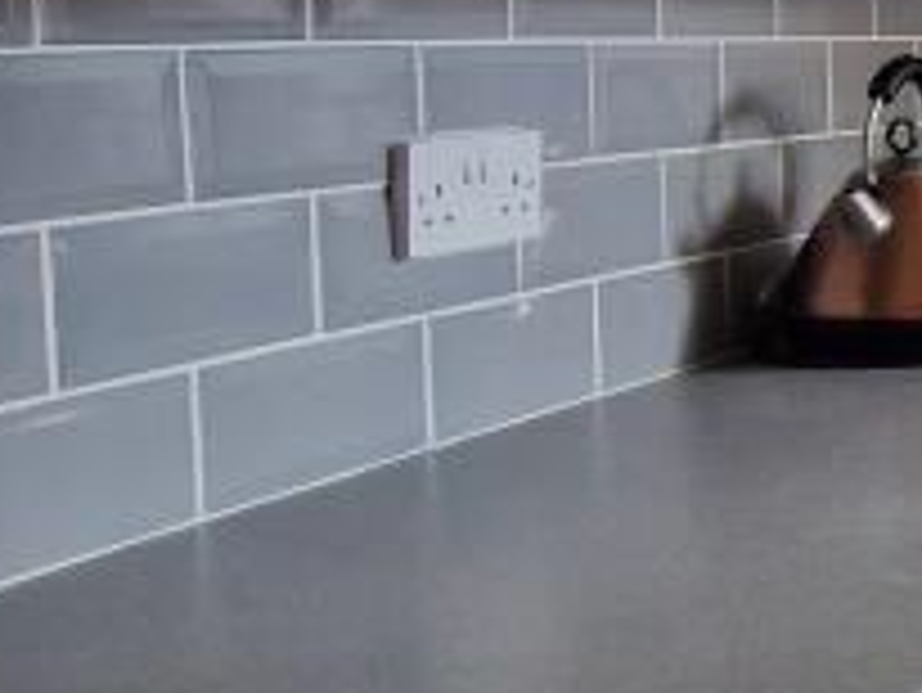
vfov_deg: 22.3
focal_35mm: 65
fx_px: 1732
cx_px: 1804
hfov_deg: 19.2
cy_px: 148
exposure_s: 1/50
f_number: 2.2
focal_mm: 2.2
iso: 160
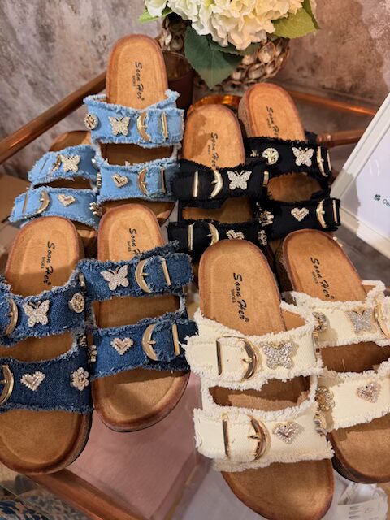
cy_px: 260
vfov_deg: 71.6
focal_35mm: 24
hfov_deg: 56.8
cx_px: 195
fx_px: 361
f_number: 1.78
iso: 100
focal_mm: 6.76
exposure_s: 1/100
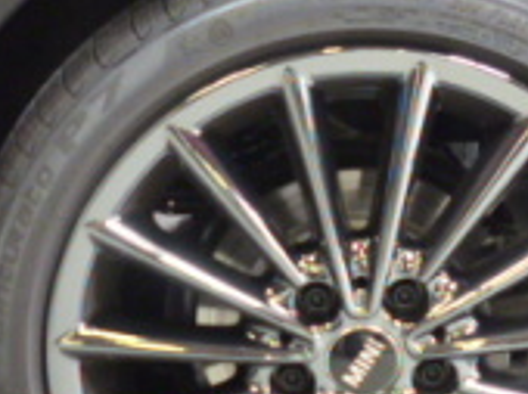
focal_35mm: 75
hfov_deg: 26.0
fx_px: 1142
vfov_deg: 19.6
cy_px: 209
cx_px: 286
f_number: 2.5
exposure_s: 1/30
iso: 400
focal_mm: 4.3
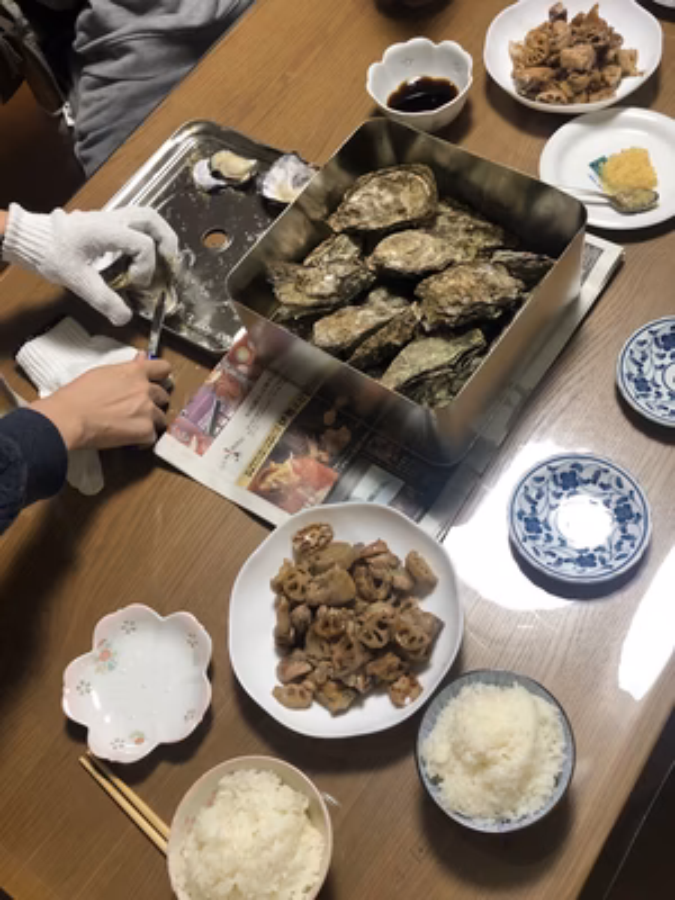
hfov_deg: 49.7
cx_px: 338
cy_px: 450
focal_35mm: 28
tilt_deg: -59.7
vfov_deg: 63.4
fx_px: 728
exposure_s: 1/20
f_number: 1.8
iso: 40
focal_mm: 4
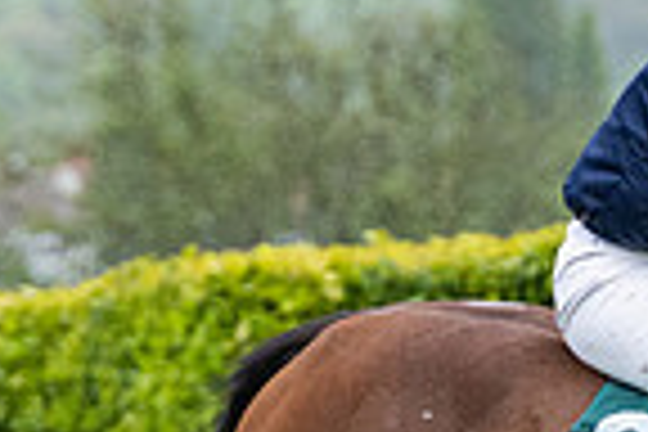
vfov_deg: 1.4
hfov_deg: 2.2
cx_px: 902
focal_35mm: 949
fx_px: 17081
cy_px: 666
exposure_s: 1/1250
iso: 1000
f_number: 4
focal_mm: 135
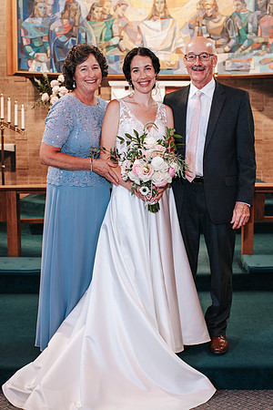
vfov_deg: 37.4
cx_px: 160
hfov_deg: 25.4
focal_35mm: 53
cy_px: 206
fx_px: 605
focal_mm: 35
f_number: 3.2
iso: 1000
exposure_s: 1/125
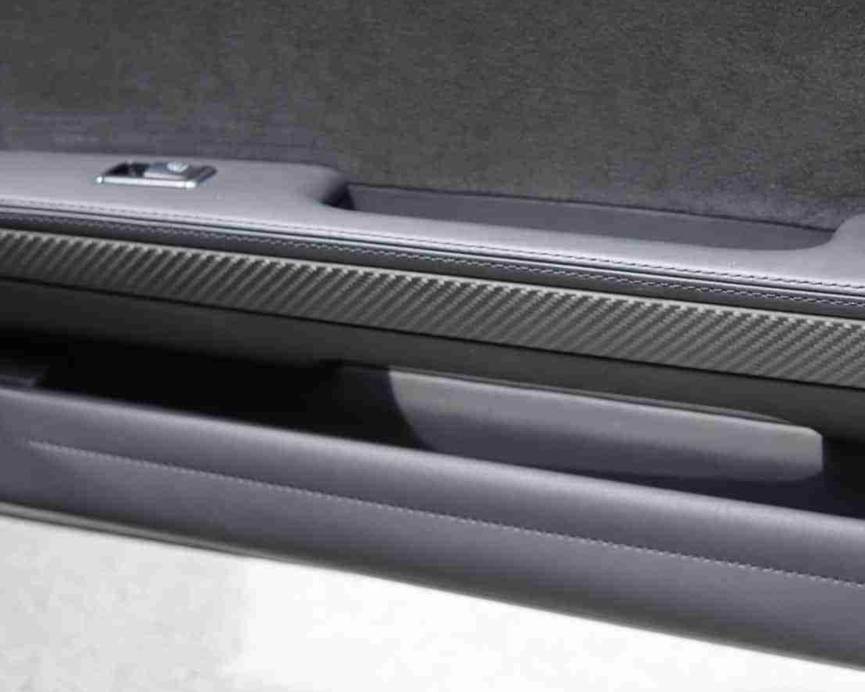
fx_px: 1588
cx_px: 496
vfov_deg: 24.6
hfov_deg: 30.4
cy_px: 309
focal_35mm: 62
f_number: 4
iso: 160
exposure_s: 1/160
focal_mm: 30
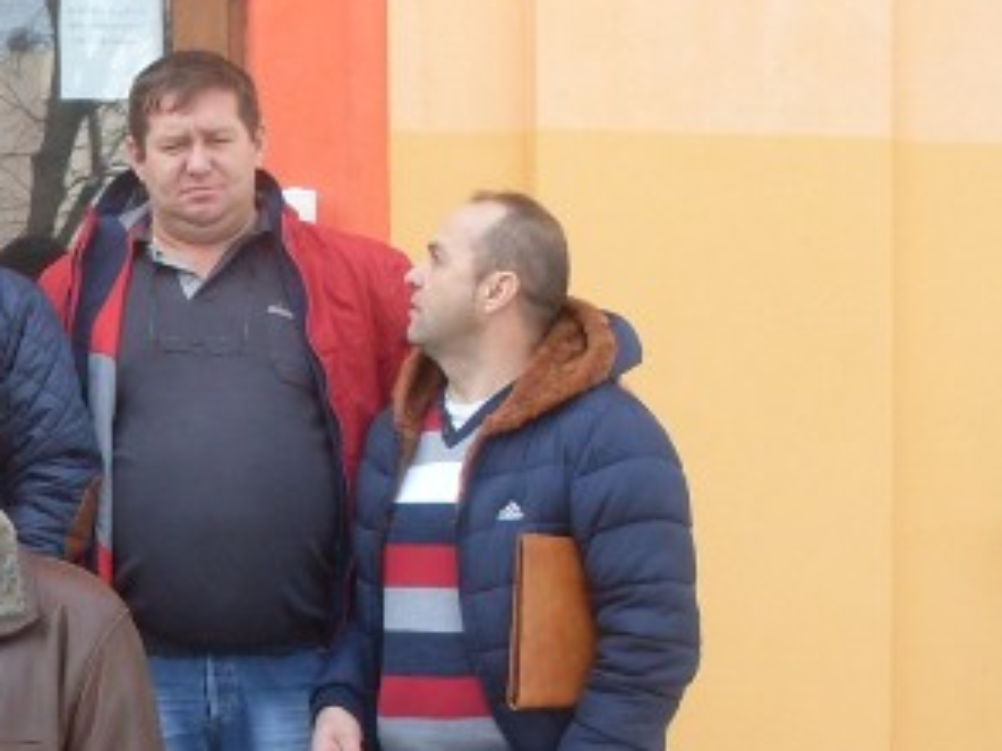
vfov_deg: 14.2
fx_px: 2980
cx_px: -268
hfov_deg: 17.9
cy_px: 646
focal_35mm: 103
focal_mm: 6.3
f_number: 2.8
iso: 80
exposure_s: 1/180
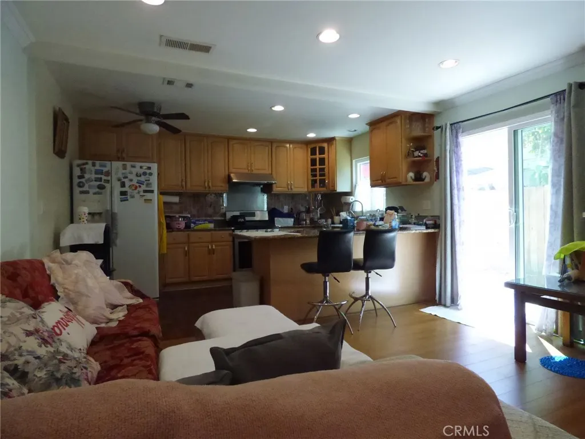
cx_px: 292
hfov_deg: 81.7
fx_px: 338
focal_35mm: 20
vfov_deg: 66.0
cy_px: 220
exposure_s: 1/800
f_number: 2.8
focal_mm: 3.58
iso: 1600
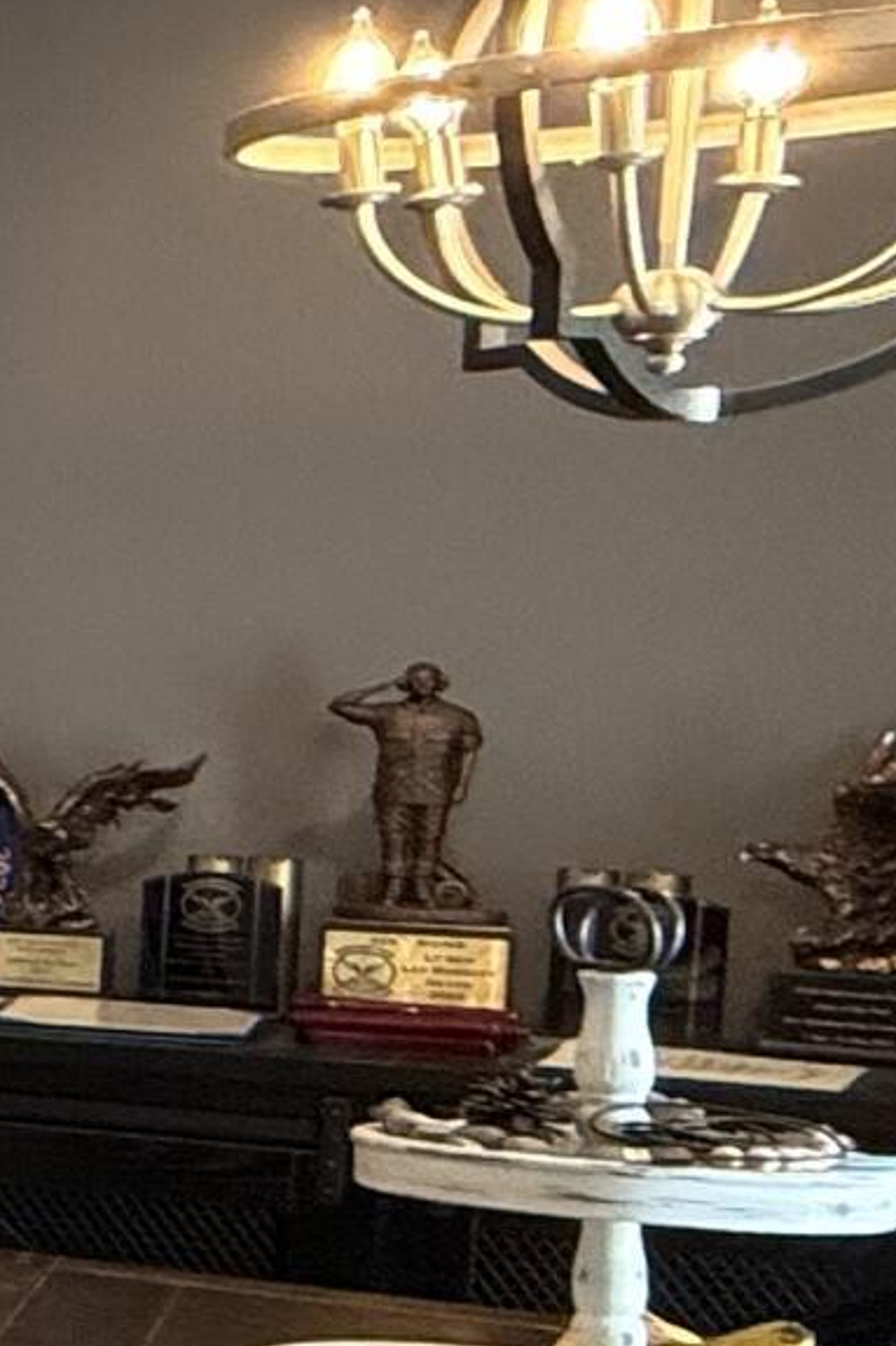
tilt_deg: -3.6
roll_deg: -0.2
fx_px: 2839
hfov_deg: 8.7
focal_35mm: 76
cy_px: 812
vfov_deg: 26.6
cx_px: -2503
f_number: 2.2
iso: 200
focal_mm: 2.22
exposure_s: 1/60
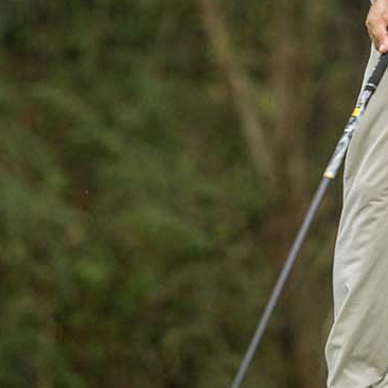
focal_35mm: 502
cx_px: 369
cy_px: -83
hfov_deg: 3.5
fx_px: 6366
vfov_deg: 3.5
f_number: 2.8
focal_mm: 150
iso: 640
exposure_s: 1/2000
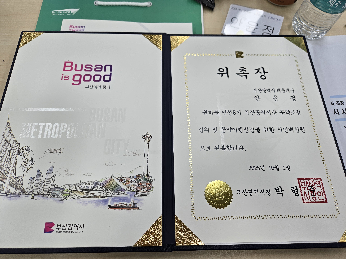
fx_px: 230
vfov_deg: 58.9
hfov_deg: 73.9
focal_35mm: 23
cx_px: 173
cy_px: 130
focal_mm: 5.4
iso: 40
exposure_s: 1/120
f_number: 1.8
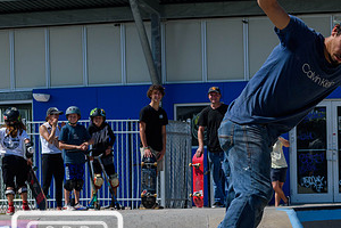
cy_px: 218
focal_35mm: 203
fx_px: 1923
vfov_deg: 6.7
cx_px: 307
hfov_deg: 10.1
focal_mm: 70
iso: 200
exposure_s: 1/1000
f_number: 8
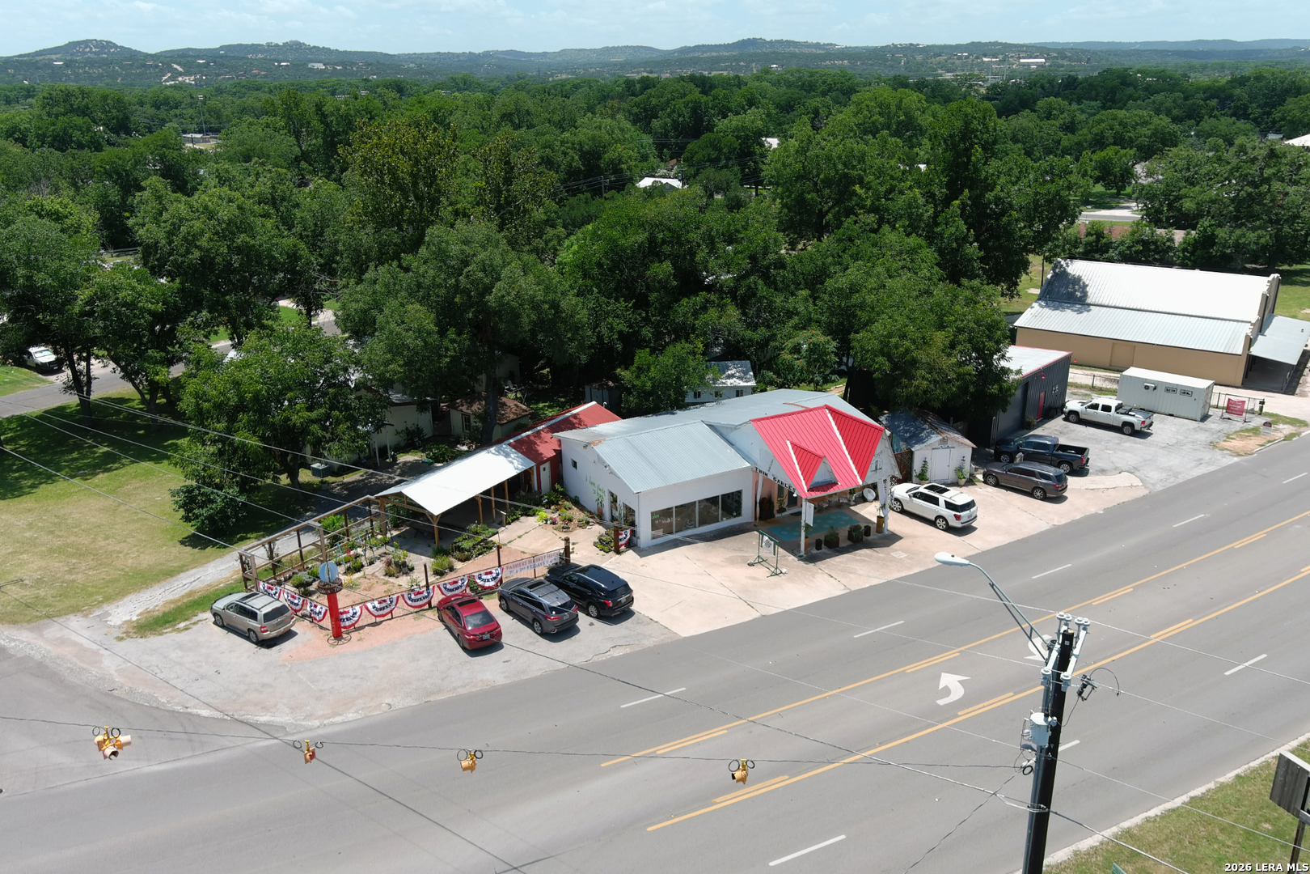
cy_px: 437
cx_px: 655
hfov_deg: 63.7
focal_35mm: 29
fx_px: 1055
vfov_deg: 45.0
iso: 100
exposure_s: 1/1250
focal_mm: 10.6
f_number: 2.8
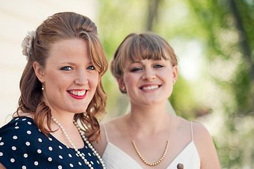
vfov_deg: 10.8
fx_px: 895
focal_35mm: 127
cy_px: 107
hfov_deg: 16.1
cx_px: 90
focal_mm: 85
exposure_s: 1/1600
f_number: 1.8
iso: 200
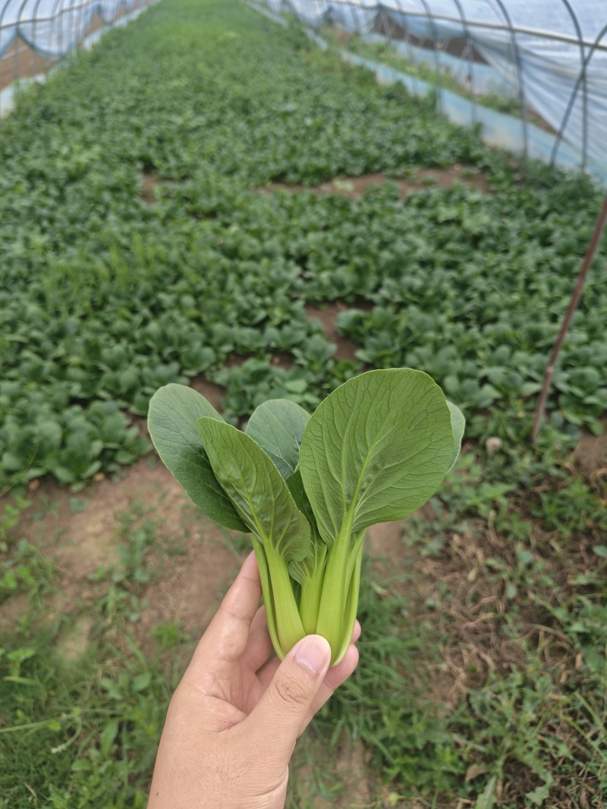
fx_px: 561
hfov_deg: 56.8
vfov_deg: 71.6
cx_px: 304
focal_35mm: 24
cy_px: 404
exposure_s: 1/240
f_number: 1.9
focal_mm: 6.12
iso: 50
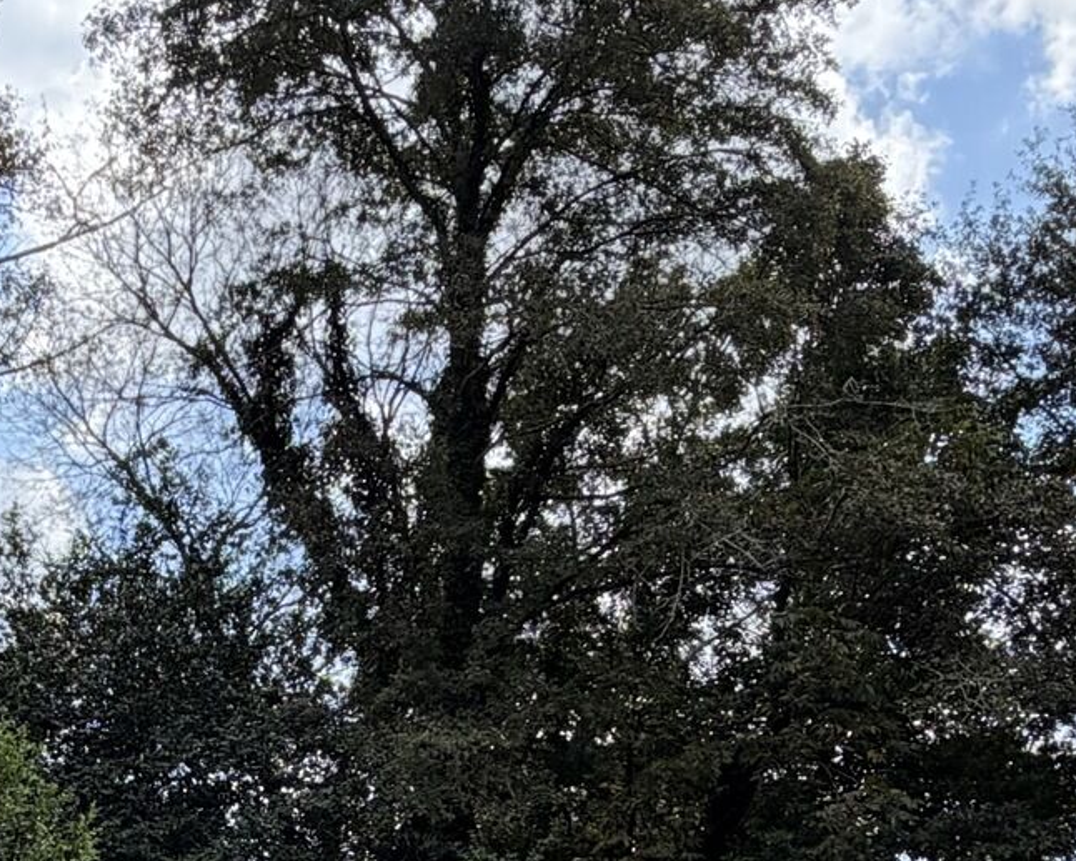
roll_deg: +0.8
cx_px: 163
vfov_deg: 22.4
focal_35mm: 65
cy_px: 901
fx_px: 2070
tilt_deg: +9.1
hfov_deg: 28.3
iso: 32
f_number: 2.2
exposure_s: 1/770
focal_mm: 2.22
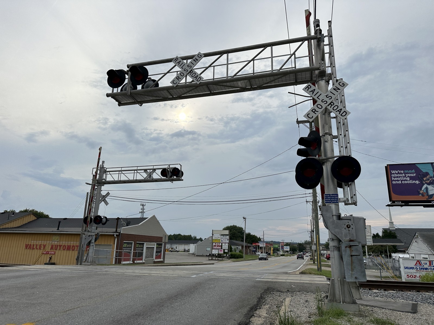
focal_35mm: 24
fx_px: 301
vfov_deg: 56.8
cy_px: 162
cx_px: 217
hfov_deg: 71.6
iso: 80
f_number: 1.78
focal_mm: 6.86
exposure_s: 1/5848
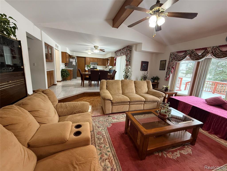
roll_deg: -3.8
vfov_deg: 85.7
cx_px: 114
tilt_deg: -11.3
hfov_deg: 102.1
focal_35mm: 14
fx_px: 92
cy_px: 86
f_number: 2.2
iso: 400
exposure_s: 1/60
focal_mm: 2.22
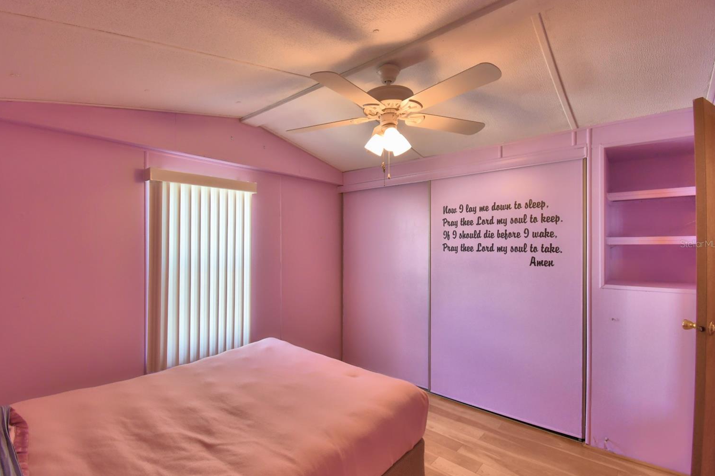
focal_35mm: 16
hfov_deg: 96.7
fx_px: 318
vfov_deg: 73.7
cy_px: 244
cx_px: 341
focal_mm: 10
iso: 400
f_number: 4.5
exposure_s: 1/125
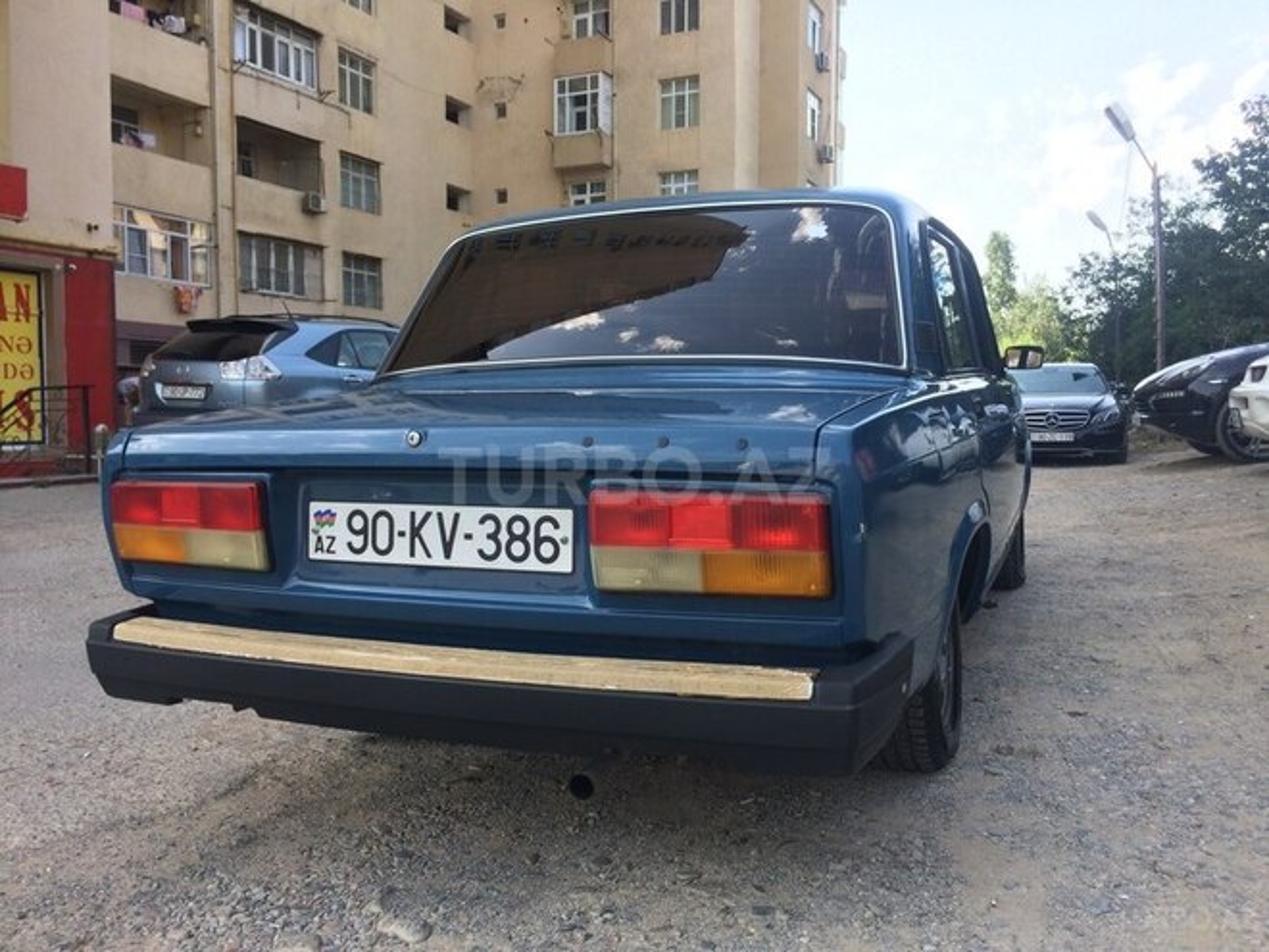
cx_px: 634
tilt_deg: -4.8
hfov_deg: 61.7
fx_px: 1063
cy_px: 476
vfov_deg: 48.2
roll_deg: -0.5
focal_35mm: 29
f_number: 2.2
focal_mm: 4.15
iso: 32
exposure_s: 1/419
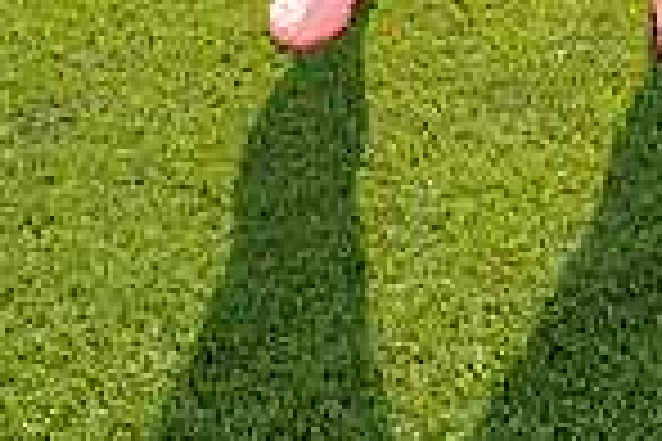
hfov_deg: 20.8
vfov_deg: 11.9
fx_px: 1802
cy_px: -536
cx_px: 369
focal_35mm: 98
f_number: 10
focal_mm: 32
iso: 320
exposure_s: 1/250
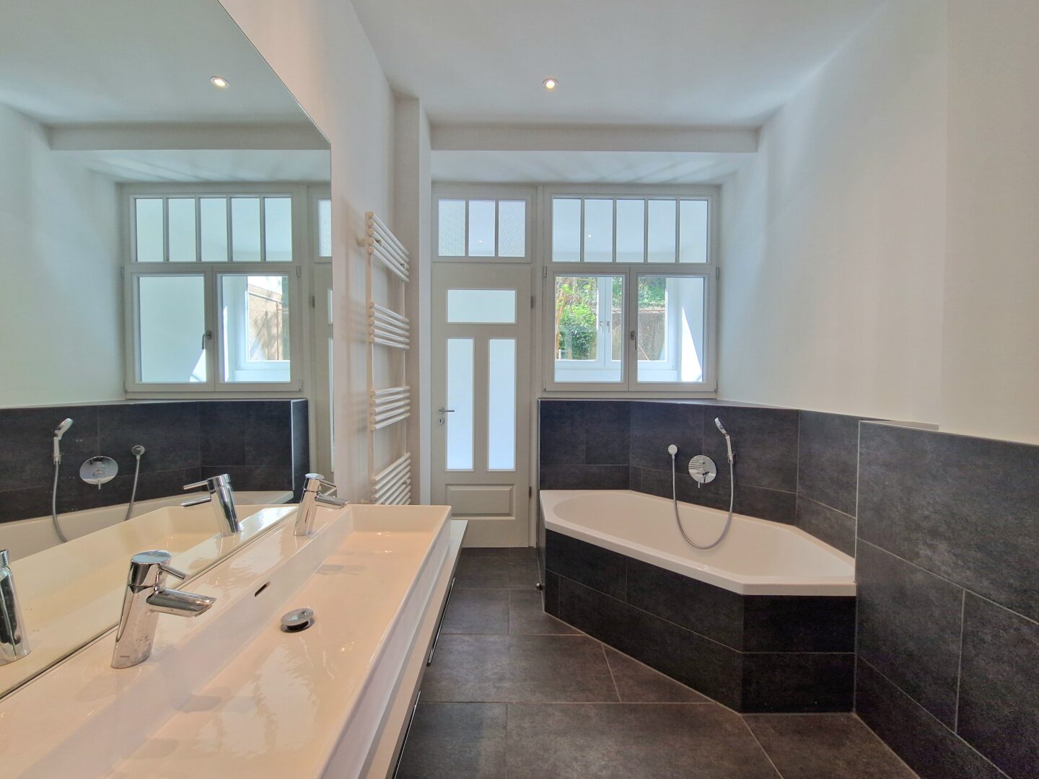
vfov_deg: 89.9
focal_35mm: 13
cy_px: 390
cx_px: 520
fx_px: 390
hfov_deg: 106.2
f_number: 2.2
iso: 64
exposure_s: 1/100
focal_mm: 2.2
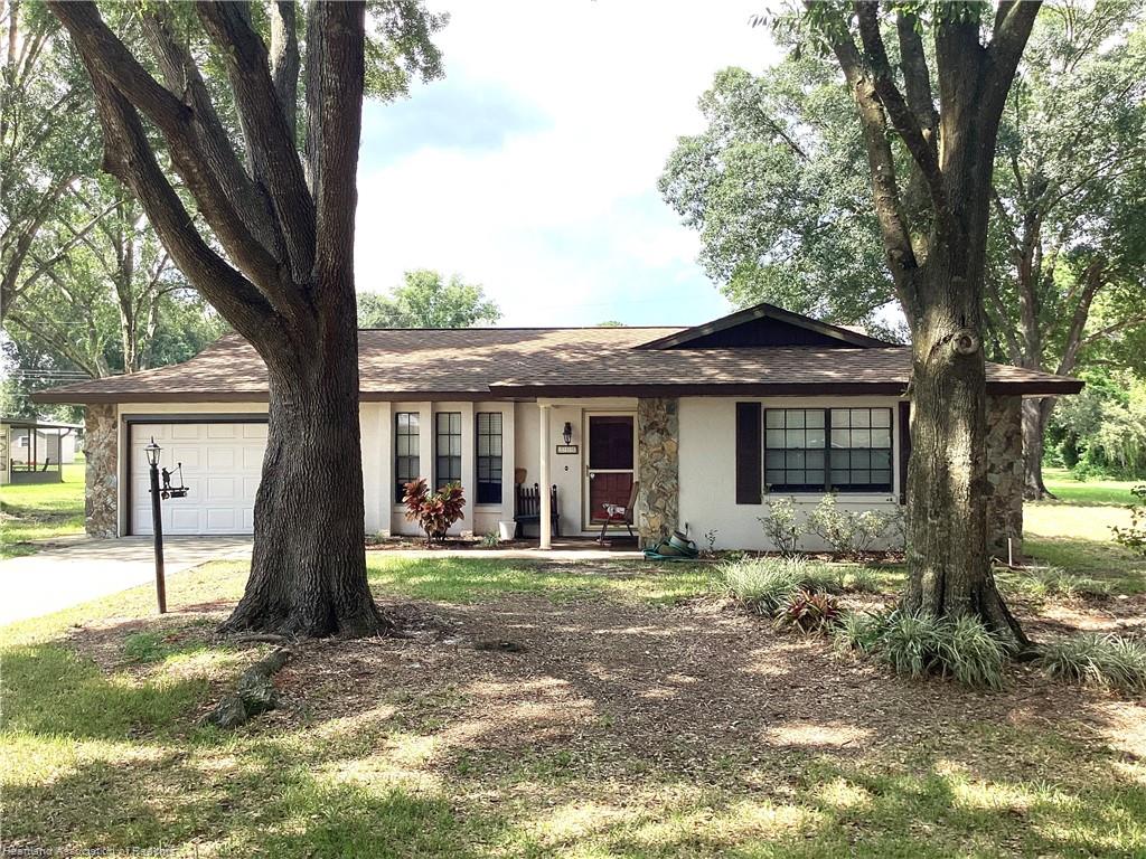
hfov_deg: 58.4
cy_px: 430
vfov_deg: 45.4
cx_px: 573
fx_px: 1026
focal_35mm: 31
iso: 25
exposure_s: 1/543
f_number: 2.4
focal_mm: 3.3
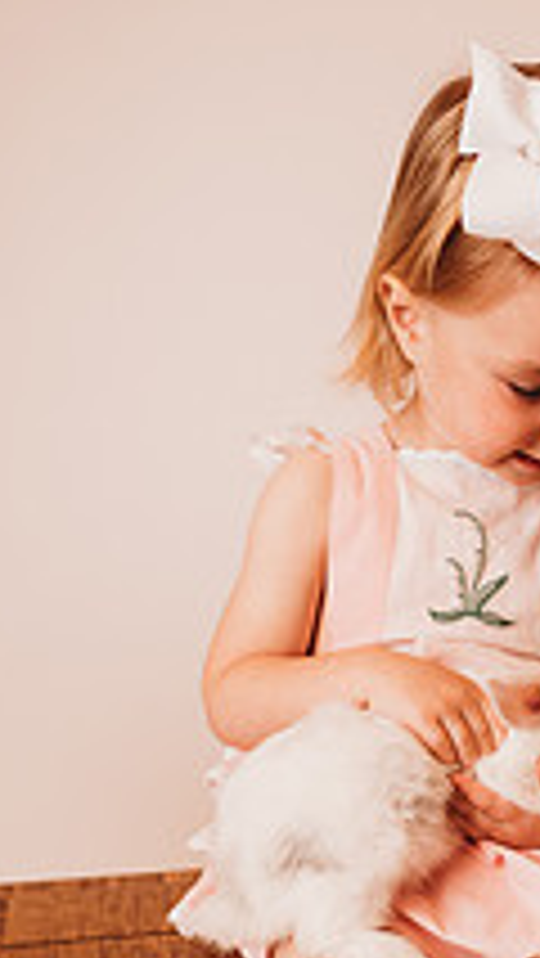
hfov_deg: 21.8
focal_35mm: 53
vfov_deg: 36.7
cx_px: 544
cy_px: 864
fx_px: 1348
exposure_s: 1/160
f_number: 2.5
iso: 160
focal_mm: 24
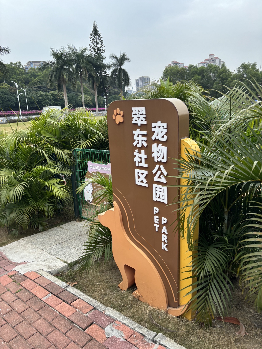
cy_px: 174
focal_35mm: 26
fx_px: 262
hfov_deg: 53.1
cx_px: 131
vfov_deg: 67.3
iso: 125
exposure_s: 1/116
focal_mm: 5.96
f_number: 1.6
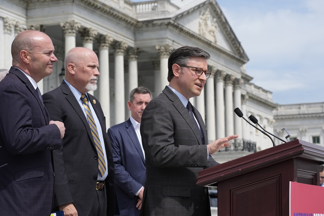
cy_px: 108
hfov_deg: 20.0
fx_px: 918
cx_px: 162
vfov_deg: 13.4
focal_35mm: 102
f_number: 11
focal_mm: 102
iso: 640
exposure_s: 1/1000
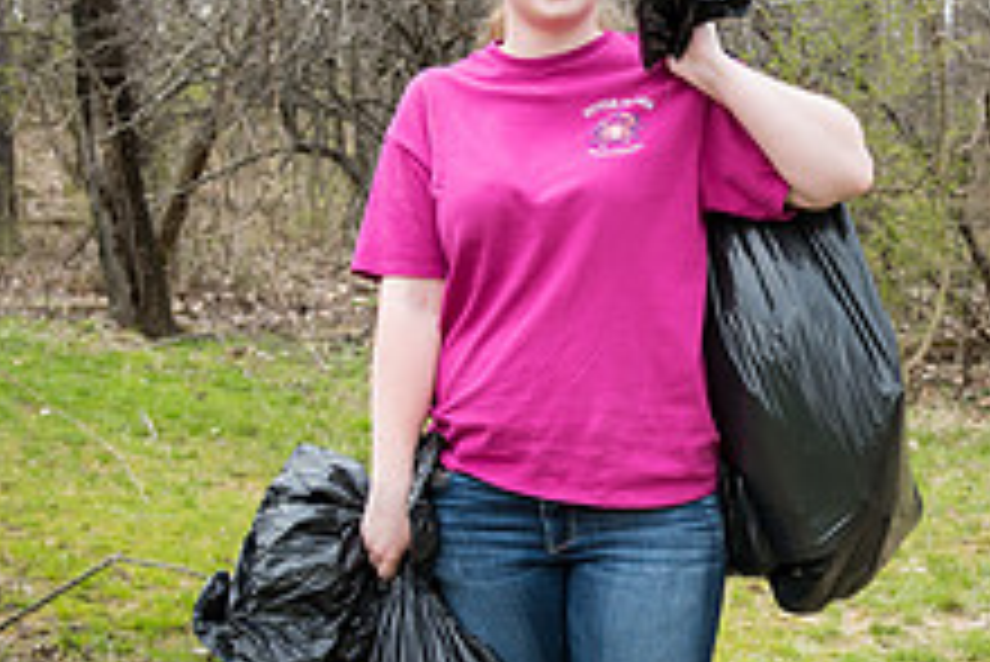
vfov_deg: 14.4
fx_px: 2614
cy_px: 462
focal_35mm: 95
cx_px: 900
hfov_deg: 21.0
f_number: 5.6
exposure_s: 1/640
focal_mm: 36
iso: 640
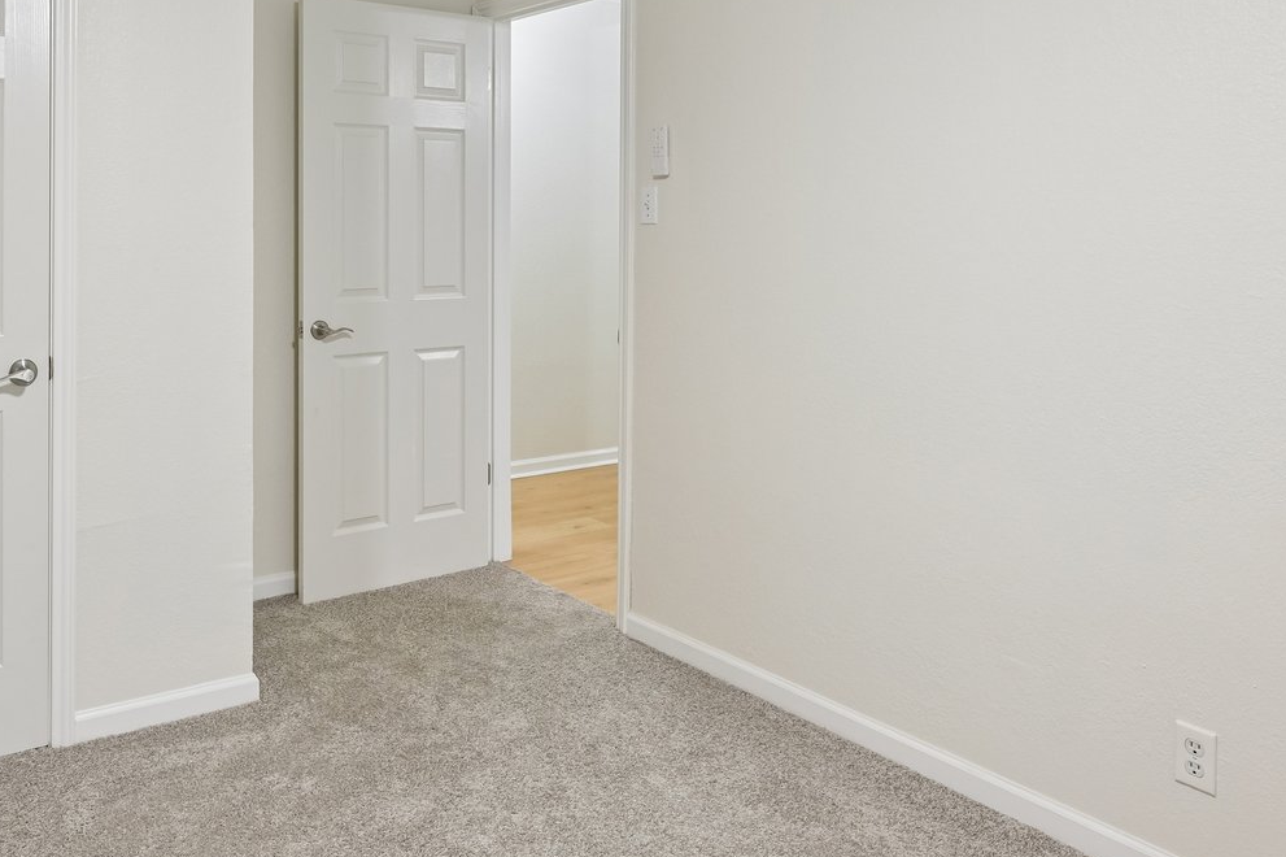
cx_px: 440
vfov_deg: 41.2
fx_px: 1107
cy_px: 224
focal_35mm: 31
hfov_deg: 59.1
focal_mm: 15
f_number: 6.7
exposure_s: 1/15
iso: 400
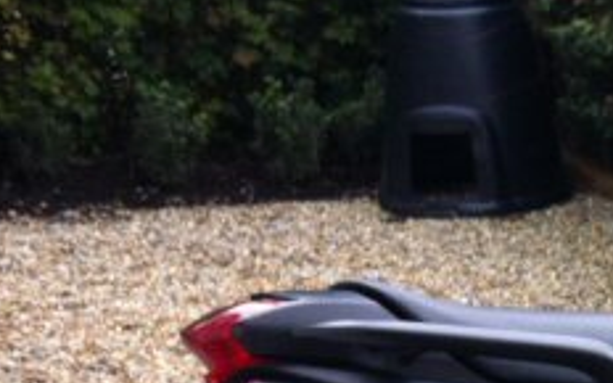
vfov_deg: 9.9
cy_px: 589
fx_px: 2138
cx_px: 930
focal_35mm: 128
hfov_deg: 15.1
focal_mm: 3.85
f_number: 2.8
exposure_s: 1/120
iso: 100
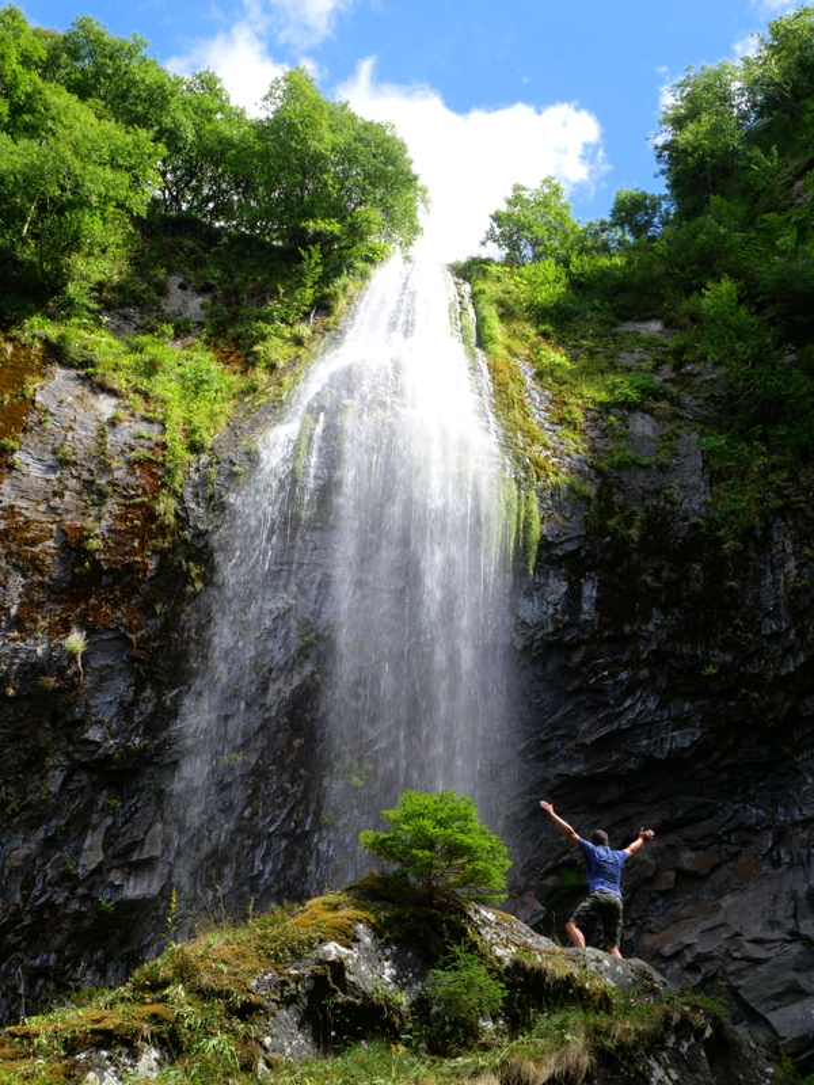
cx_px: 407
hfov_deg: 31.5
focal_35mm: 46
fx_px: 1442
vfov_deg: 41.2
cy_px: 542
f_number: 16
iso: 200
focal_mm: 23
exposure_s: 1/50
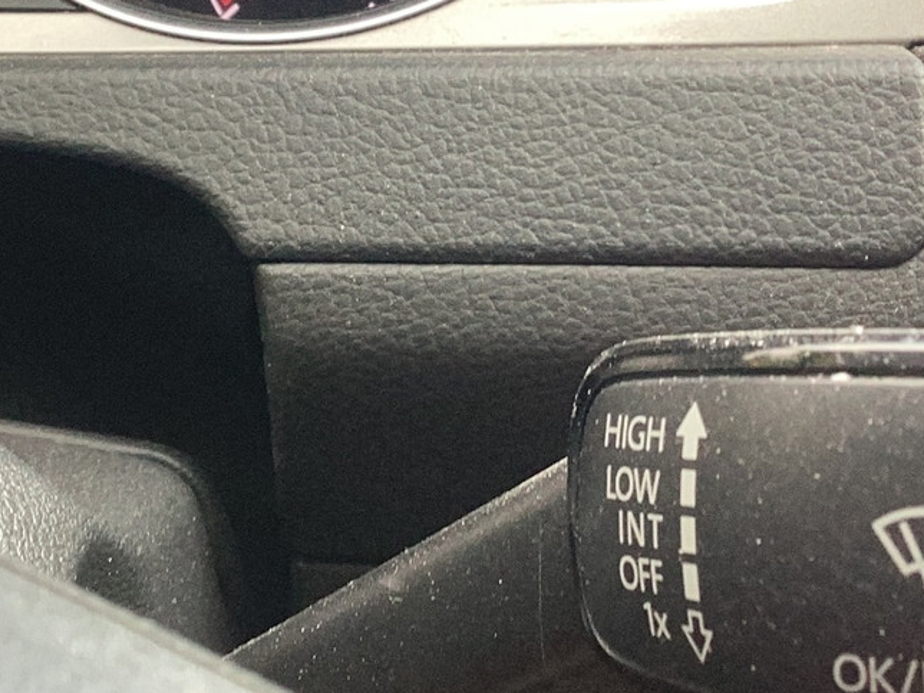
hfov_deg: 25.3
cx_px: 364
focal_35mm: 77
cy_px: 179
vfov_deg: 19.0
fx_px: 2055
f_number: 2.4
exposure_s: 1/60
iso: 64
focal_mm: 3.3
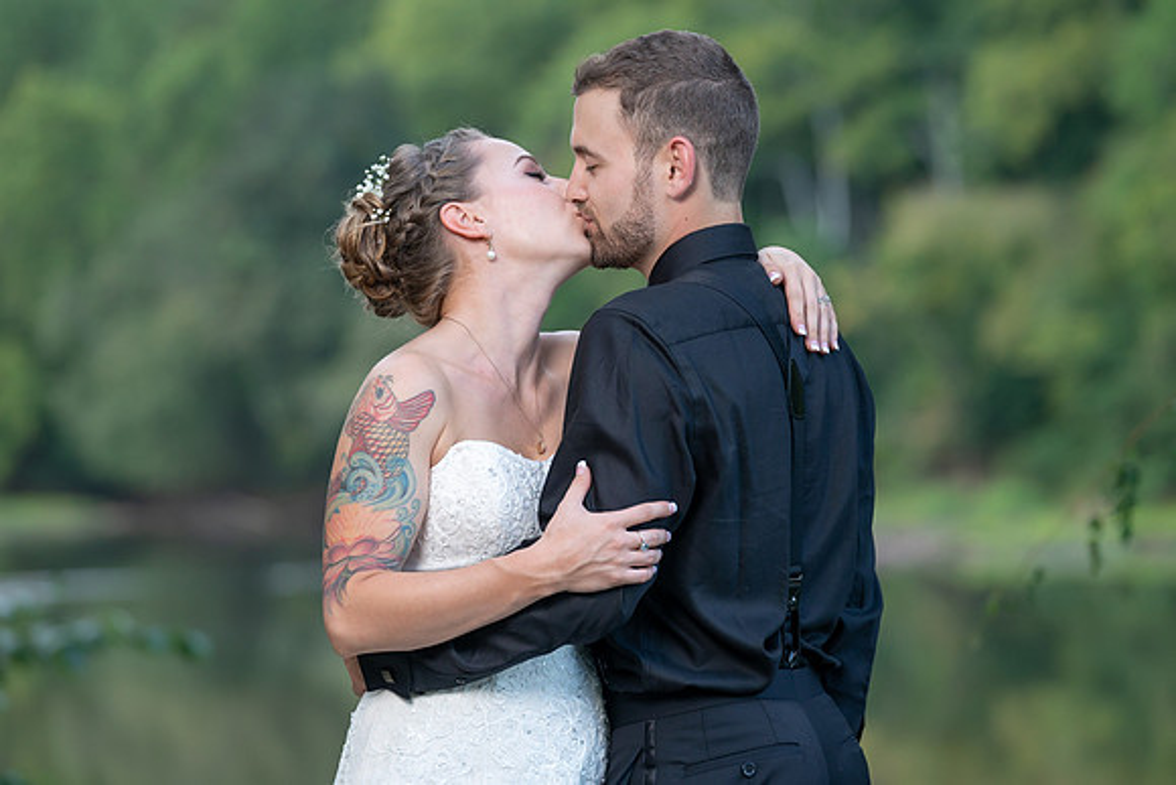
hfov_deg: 13.1
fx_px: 5138
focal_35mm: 157
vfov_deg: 8.7
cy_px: 392
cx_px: 595
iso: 500
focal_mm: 154
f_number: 4
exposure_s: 1/200
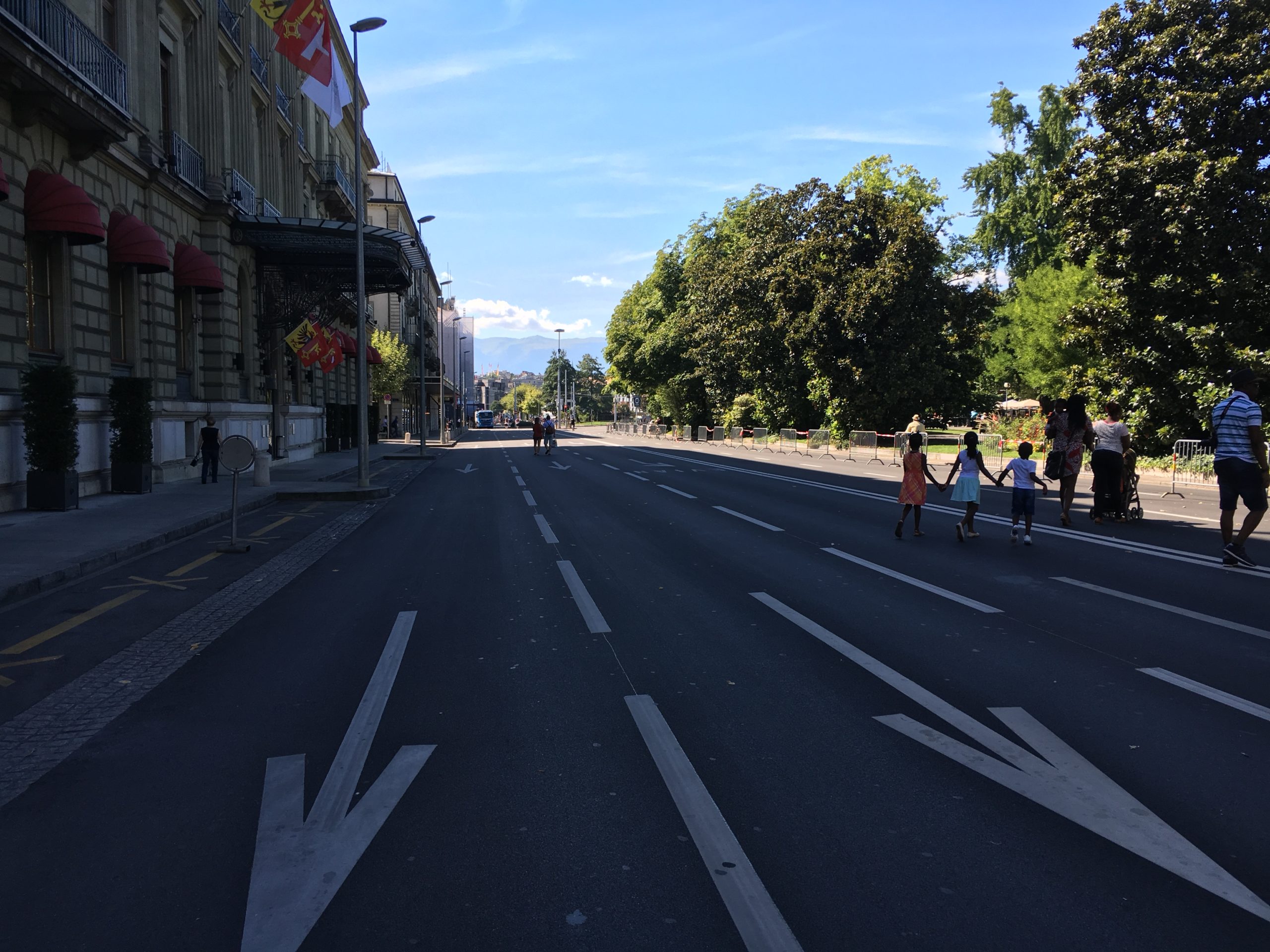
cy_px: 476
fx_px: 1064
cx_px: 635
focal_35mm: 29
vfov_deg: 48.2
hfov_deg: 61.7
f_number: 2.2
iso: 25
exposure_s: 1/610
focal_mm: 4.15
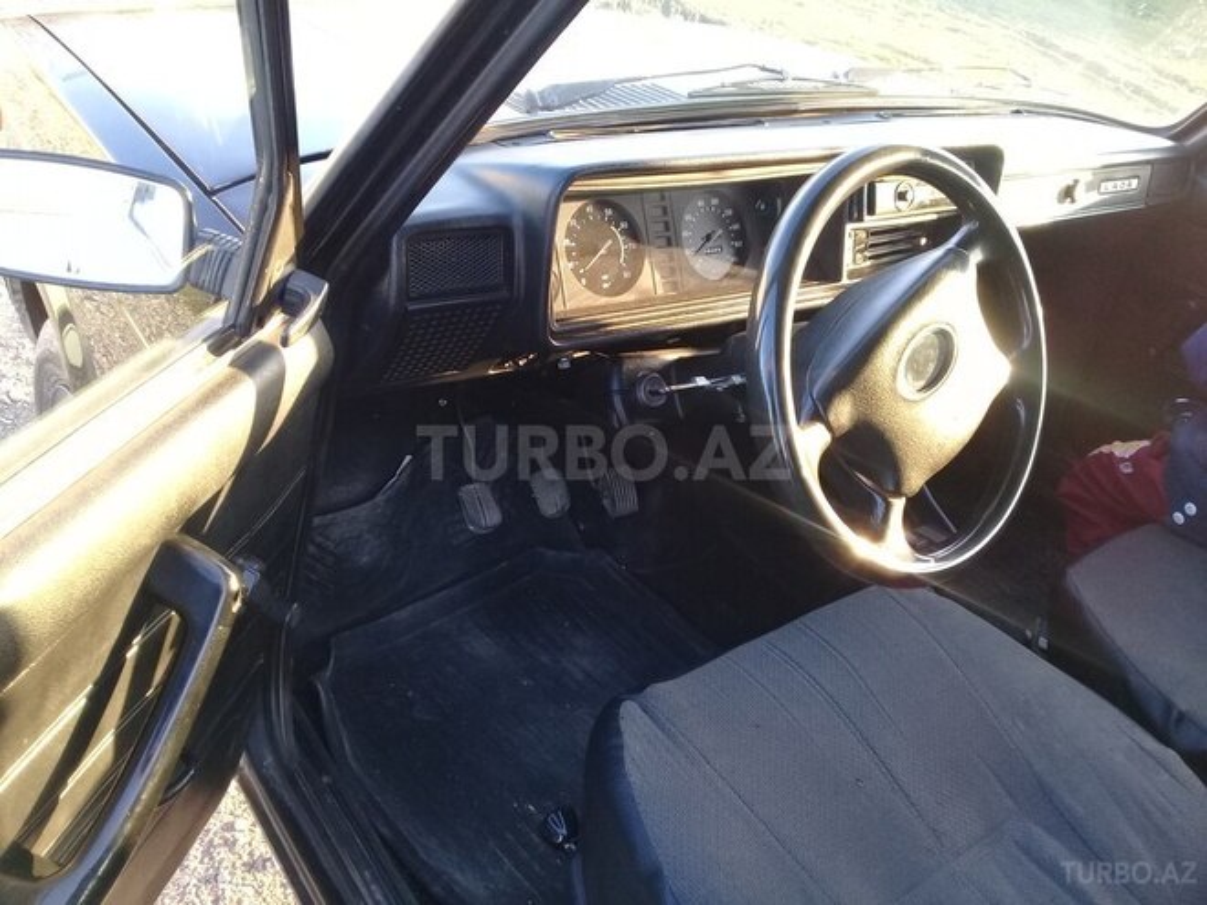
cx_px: 604
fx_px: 1081
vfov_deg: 45.4
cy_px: 452
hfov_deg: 58.4
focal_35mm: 31
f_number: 2.2
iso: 64
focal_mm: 3.3
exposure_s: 1/33
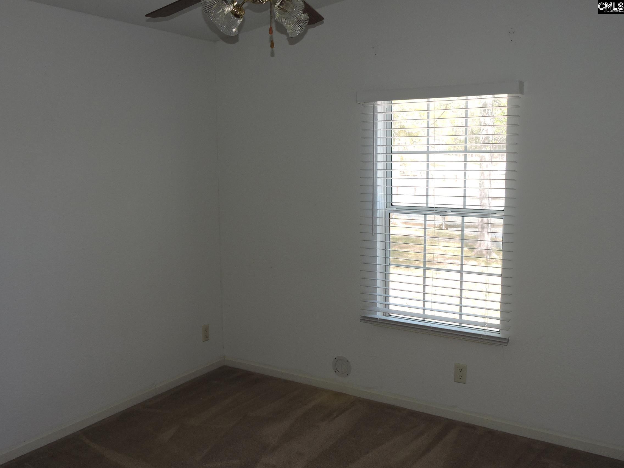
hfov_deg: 55.4
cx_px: 312
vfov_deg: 42.9
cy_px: 234
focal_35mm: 33
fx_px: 595
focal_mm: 5.9
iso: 100
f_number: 3.6
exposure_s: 1/80
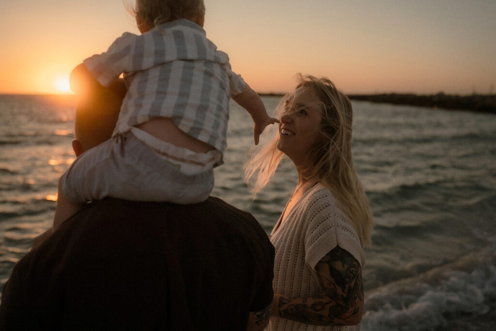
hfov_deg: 54.4
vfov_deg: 37.9
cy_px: 166
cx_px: 248
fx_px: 482
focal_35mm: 35
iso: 50
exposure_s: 1/400
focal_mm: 35
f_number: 2.5
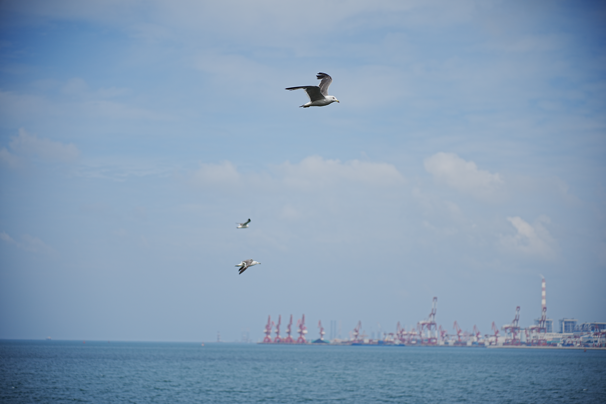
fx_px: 1262
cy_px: 202
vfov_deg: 18.2
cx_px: 303
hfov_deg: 27.0
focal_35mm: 75
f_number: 2.8
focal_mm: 75
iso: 50
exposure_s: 1/3200
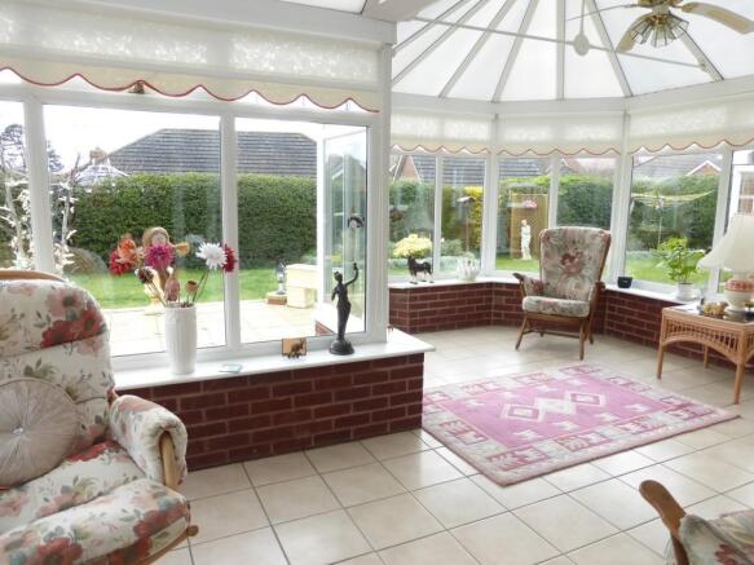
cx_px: 377
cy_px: 282
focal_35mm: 24
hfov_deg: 71.6
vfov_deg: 56.8
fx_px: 523
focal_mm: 4.3
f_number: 3.3
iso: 125
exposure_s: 1/125
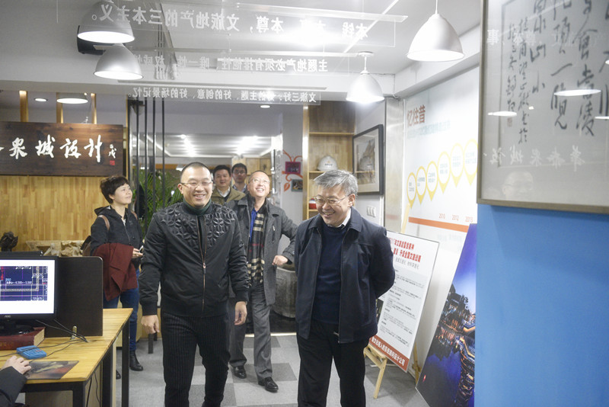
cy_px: 204
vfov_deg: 35.1
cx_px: 304
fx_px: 643
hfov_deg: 50.7
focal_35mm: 38
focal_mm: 38
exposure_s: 1/200
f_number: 3.2
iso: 5000
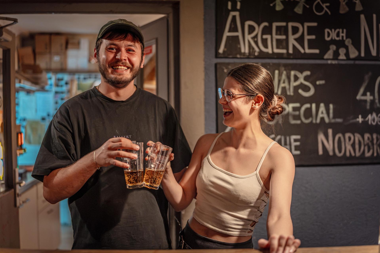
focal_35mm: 35
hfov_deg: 54.4
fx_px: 369
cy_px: 126
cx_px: 190
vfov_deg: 37.9
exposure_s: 1/160
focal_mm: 35
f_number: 1.2
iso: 5000
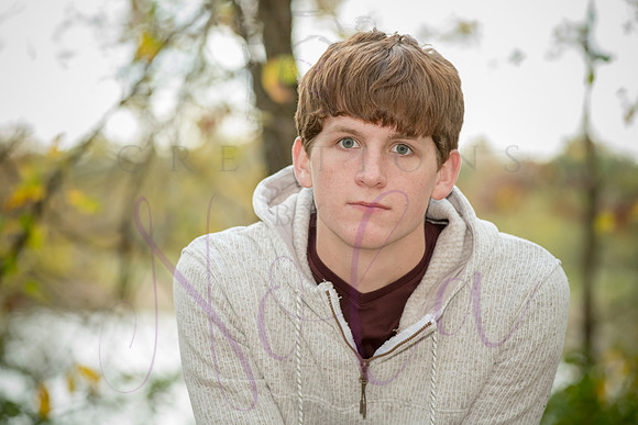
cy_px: 212
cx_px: 319
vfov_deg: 10.2
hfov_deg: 15.2
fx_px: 2393
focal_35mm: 135
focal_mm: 135
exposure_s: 1/640
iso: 800
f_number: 4.5
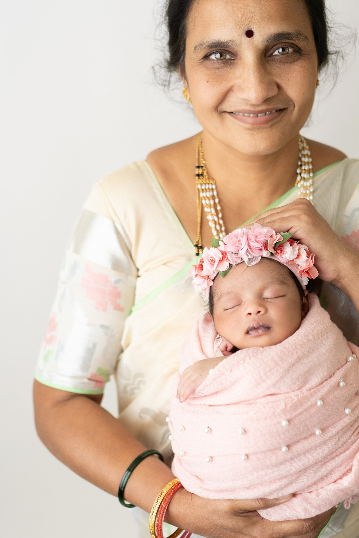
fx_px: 867
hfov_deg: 23.2
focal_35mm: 58
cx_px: 256
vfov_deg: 34.3
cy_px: 209
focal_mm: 35
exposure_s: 1/160
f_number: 2
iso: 100
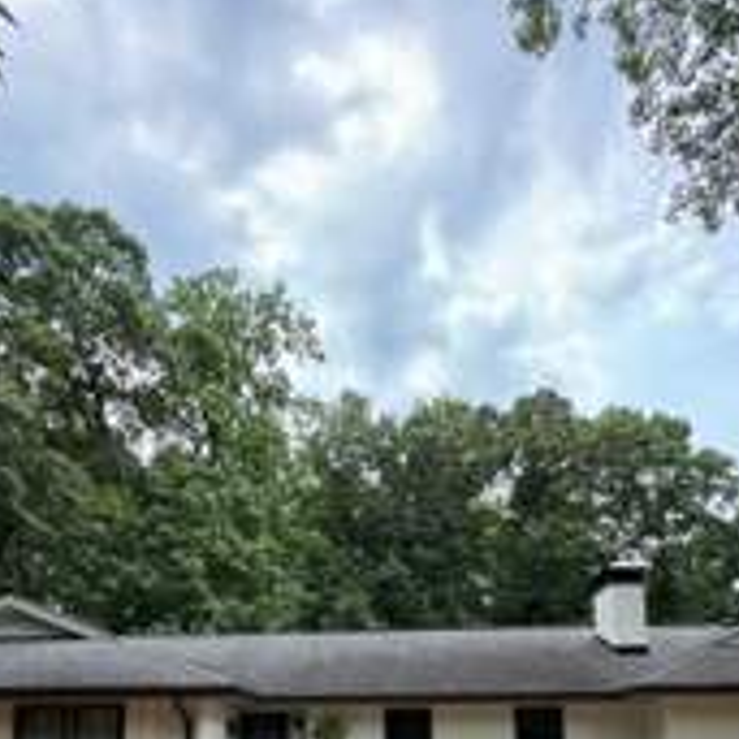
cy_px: 631
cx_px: 359
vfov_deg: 50.8
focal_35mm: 29
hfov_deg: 55.6
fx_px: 700
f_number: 2.2
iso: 40
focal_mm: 2.22
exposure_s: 1/185
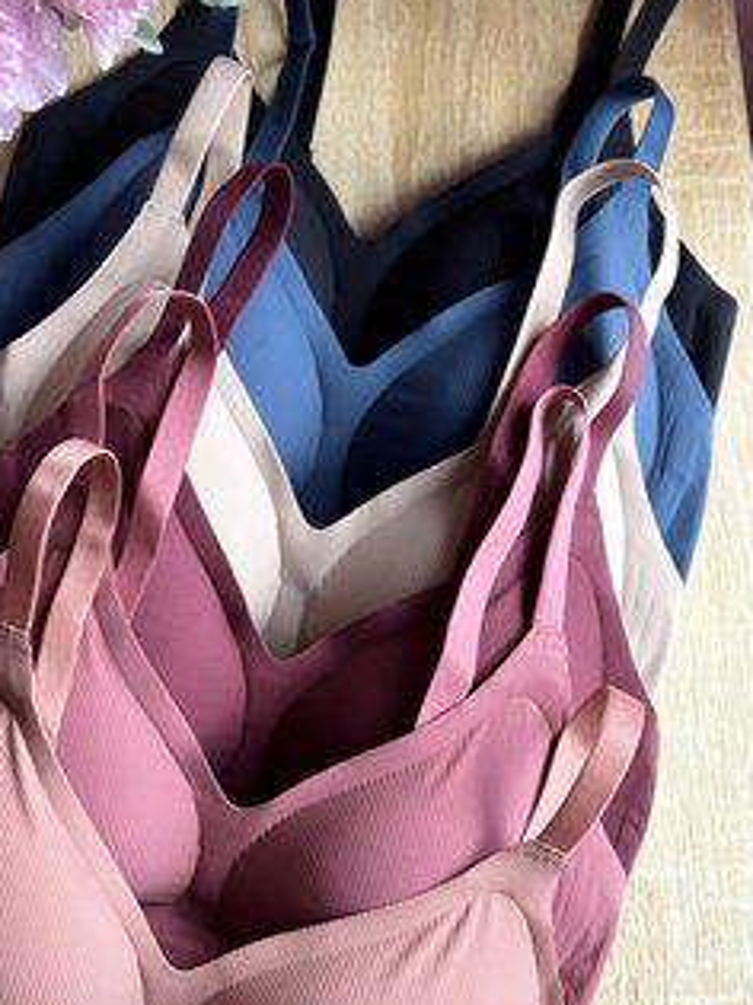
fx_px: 1277
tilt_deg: -81.3
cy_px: 624
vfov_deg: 42.7
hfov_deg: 32.1
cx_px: 172
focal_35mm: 44
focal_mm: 5.96
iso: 50
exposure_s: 1/121
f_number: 1.6
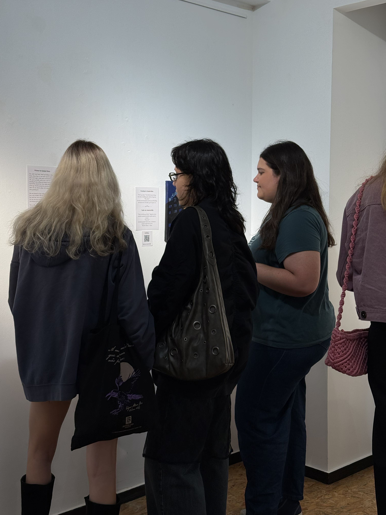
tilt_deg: -3.5
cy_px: 258
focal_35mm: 48
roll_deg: -0.2
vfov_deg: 39.7
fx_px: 714
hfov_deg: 30.3
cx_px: 193
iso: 100
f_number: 1.78
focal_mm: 6.76
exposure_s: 1/368
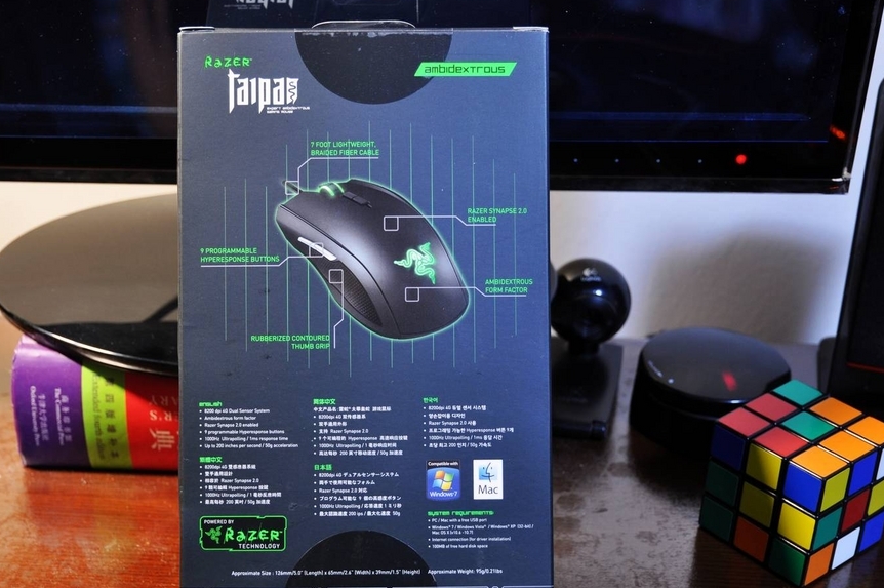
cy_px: 340
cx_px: 372
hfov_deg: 35.0
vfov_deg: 23.7
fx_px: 1398
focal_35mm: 57
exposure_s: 1/2
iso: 250
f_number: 4.5
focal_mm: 32
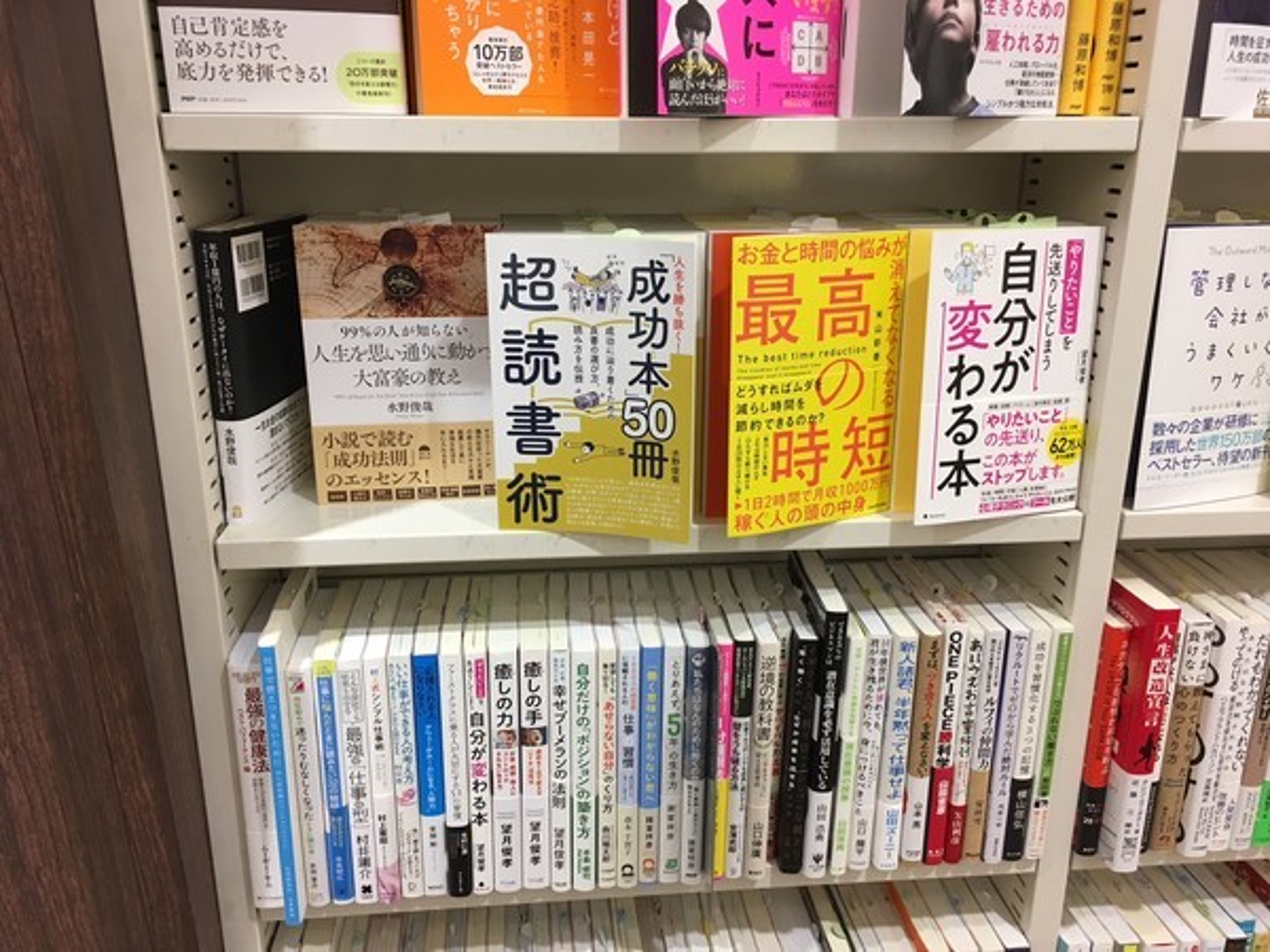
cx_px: 635
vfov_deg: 48.2
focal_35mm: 29
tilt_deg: -23.3
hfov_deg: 61.7
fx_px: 1064
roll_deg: -1.6
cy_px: 476
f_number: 2.2
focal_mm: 4.15
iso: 64
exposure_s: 1/30
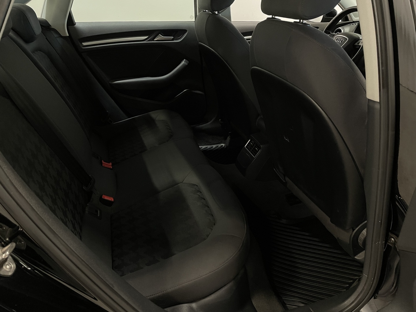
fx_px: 312
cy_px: 156
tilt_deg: -27.8
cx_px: 208
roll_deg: +1.7
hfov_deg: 67.3
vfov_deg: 53.1
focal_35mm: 26
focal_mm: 4.2
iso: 500
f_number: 1.6
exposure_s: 1/60
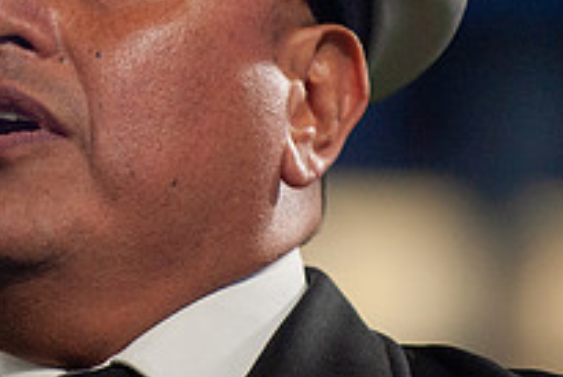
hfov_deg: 3.6
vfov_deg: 2.4
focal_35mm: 565
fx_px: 8842
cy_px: 138
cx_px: 58
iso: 1600
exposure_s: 1/1600
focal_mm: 200
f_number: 2.8
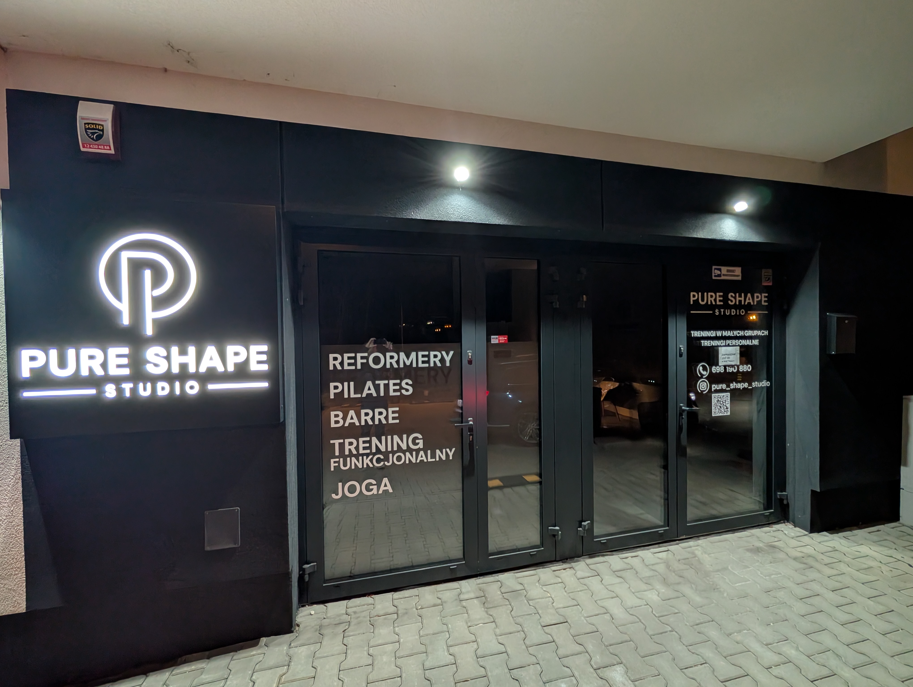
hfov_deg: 110.5
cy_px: 344
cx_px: 456
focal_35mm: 12
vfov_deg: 94.6
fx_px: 317
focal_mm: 2.02
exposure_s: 1/25
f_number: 1.7
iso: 173
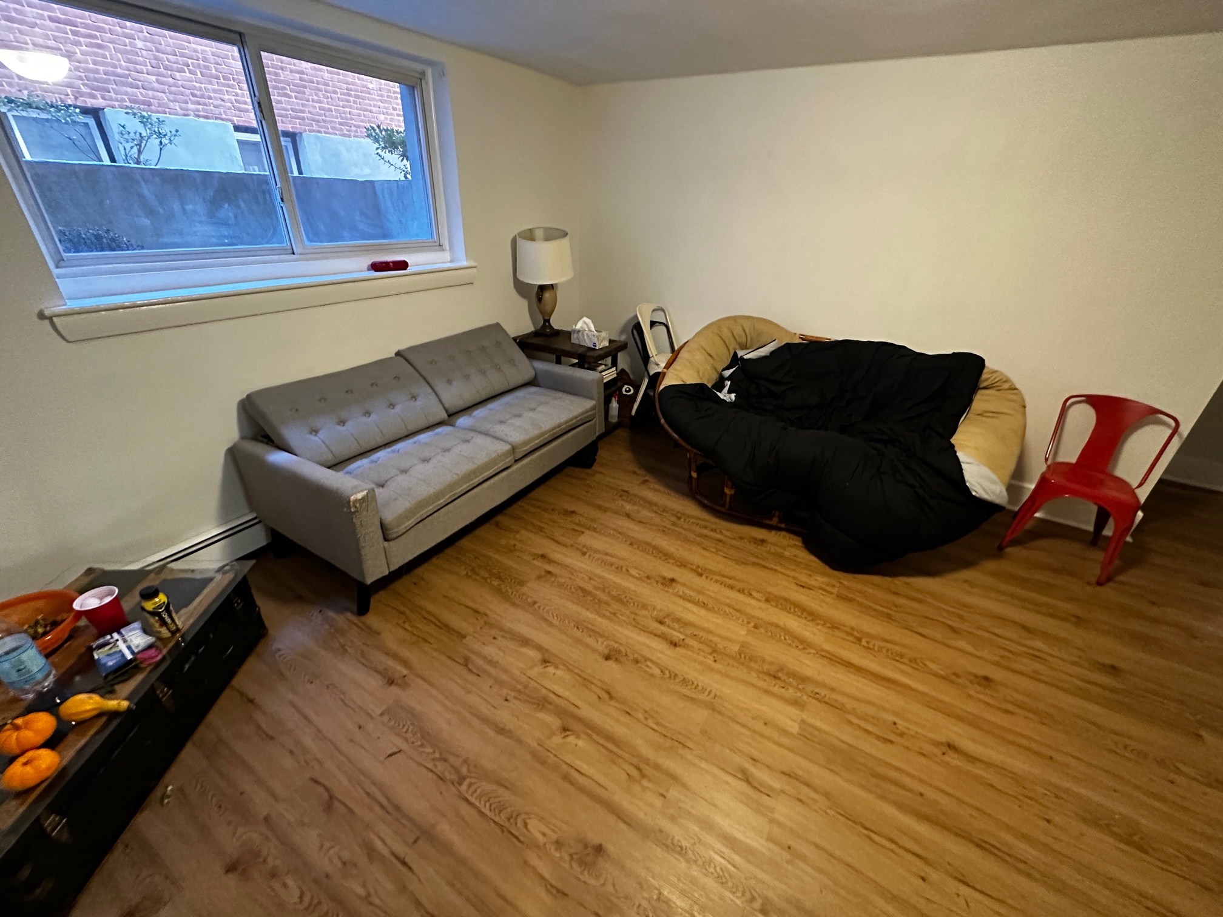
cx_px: 612
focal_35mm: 14
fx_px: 495
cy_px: 458
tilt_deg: -28.4
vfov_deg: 85.7
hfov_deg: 102.1
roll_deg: -2.1
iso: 800
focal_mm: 2.22
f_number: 2.2
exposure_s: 1/60
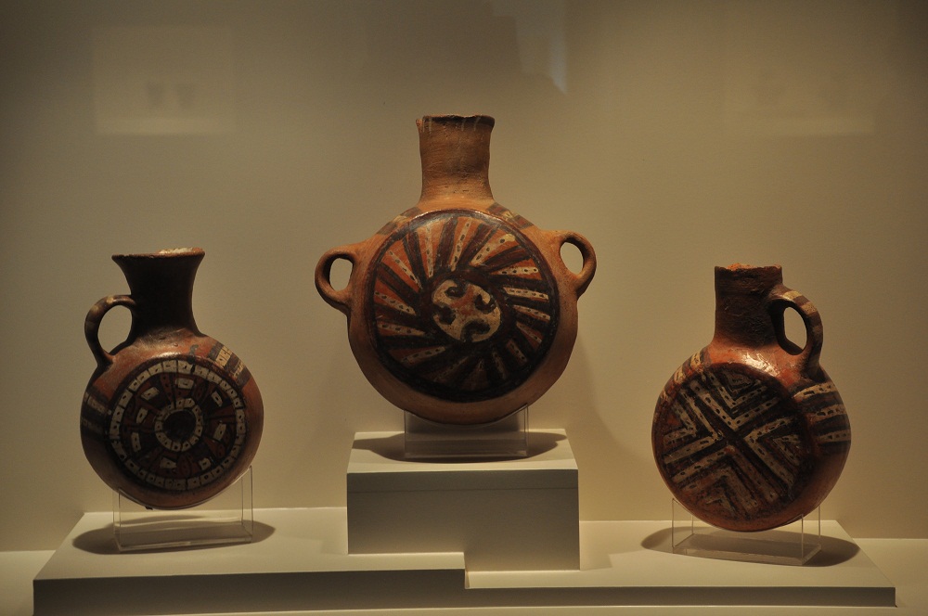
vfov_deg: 15.7
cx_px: 464
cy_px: 308
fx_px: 2240
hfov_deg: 23.4
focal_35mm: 87
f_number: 9
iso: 320
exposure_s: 1/13
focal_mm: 58
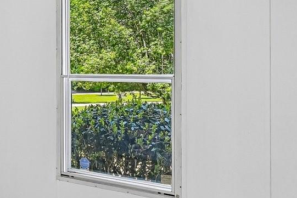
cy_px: 66
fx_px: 437
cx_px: -30
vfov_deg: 25.4
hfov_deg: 32.9
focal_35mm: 53
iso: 100
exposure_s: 1/20
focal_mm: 14
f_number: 8
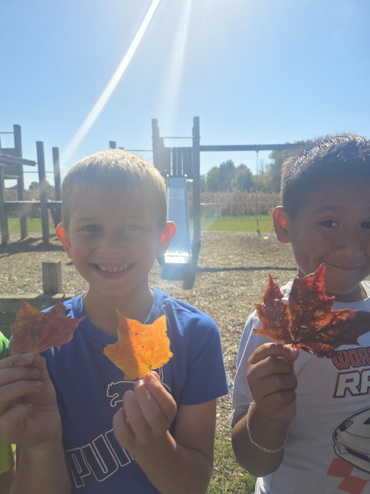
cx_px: 185
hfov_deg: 58.9
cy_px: 247
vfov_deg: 73.9
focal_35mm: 23
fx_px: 328
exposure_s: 1/7944
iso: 64
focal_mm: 6.3
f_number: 1.7
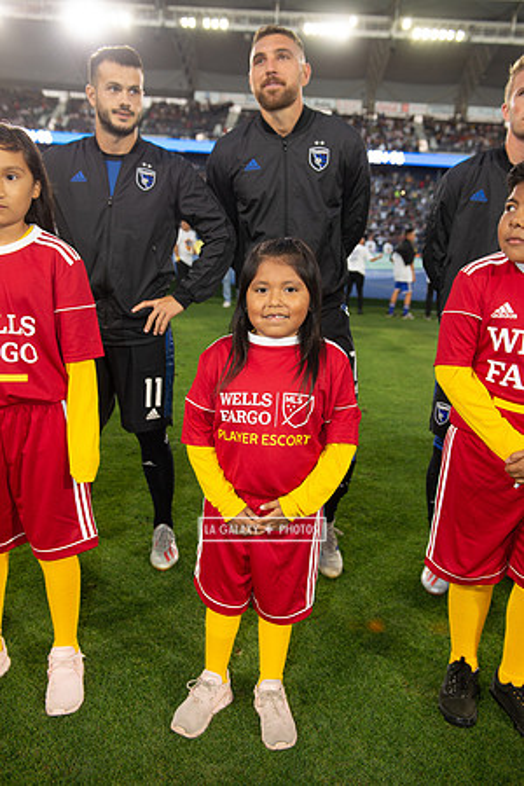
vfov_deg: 58.7
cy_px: 393
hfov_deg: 41.1
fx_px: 699
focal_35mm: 32
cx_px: 262
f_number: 4
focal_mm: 32
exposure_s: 1/160
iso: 640
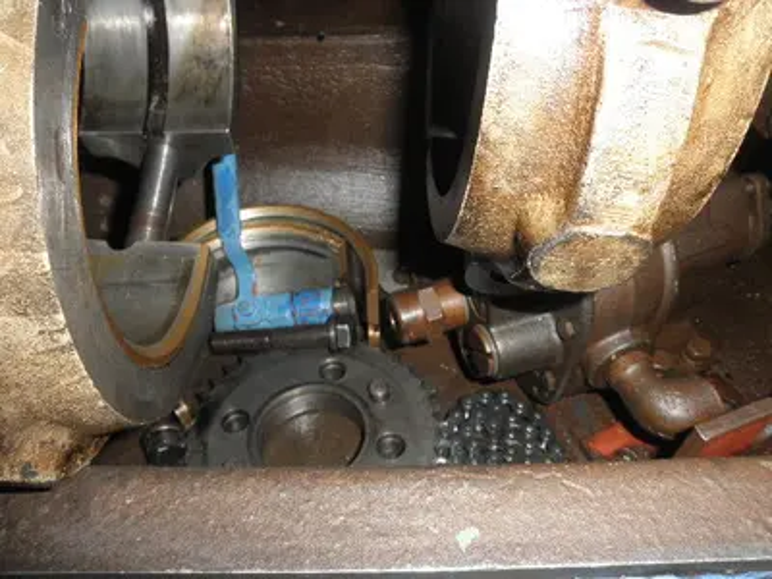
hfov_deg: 63.4
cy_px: 290
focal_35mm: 28
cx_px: 386
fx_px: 624
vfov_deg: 49.7
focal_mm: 5
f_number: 8.5
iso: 200
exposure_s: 1/30
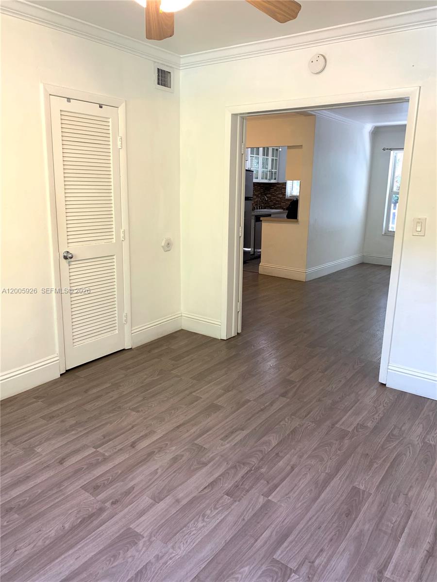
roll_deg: -1.4
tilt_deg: -11.7
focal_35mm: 26
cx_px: 218
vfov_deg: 67.3
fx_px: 438
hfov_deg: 53.1
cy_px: 291
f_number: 1.8
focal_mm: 4.25
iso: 100
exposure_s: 1/60
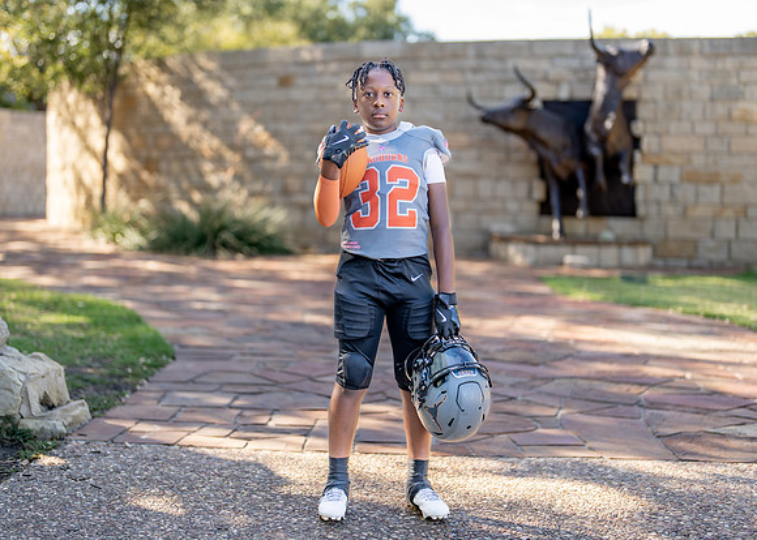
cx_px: 384
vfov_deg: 24.8
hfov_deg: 34.2
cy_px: 254
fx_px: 1231
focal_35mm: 57
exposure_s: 1/1000
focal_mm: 50
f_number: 1.2
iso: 100
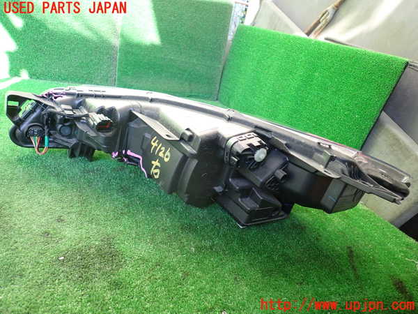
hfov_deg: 69.4
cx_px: 209
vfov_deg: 54.9
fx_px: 302
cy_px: 157
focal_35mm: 25
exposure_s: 1/100
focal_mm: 4.5
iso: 200
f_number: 2
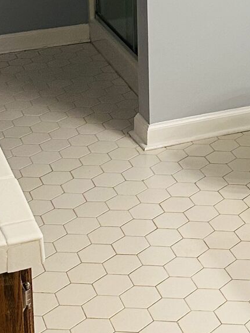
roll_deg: -0.7
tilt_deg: -9.1
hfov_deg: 14.8
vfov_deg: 19.1
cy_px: -86
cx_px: 320
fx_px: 924
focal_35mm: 96
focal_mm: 6.86
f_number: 1.78
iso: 250
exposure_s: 1/120
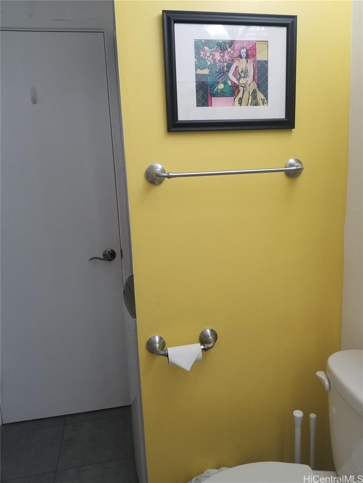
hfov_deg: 53.1
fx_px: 364
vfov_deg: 67.3
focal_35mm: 26
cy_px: 242
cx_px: 182
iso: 80
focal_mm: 4.25
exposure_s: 1/60
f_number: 1.7
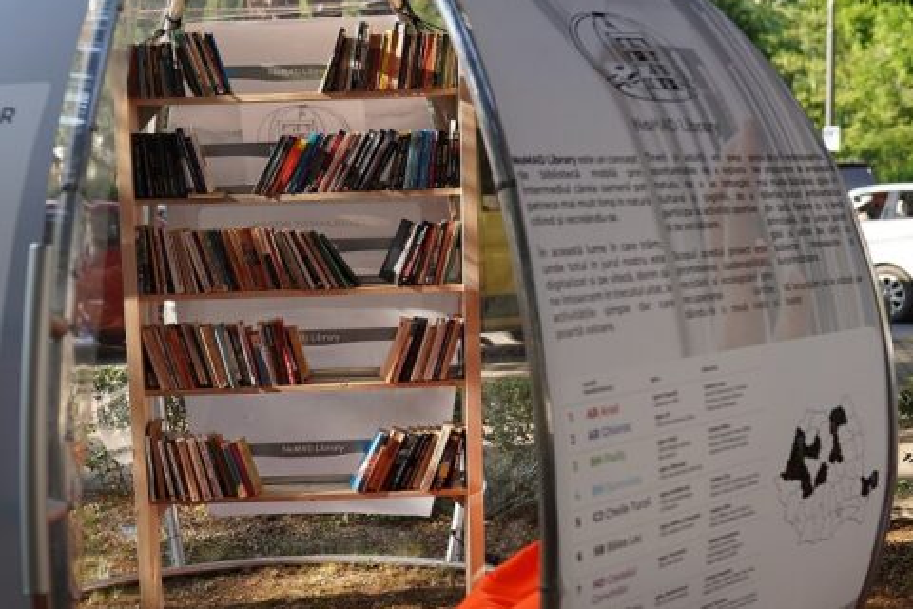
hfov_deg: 35.4
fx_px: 1420
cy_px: 373
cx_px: 320
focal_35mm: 56
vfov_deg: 24.1
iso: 100
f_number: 2.5
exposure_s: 1/500
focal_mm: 35
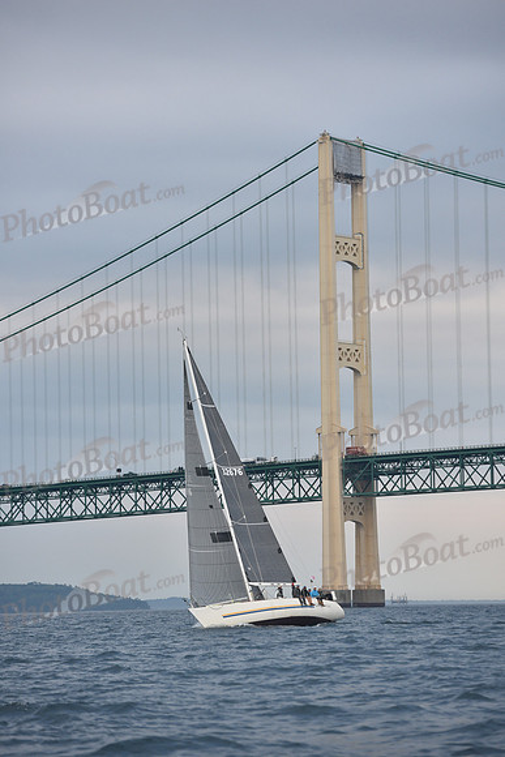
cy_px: 378
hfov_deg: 9.5
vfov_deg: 14.2
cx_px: 252
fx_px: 3049
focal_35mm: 145
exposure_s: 1/640
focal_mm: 145
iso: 500
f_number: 4.5
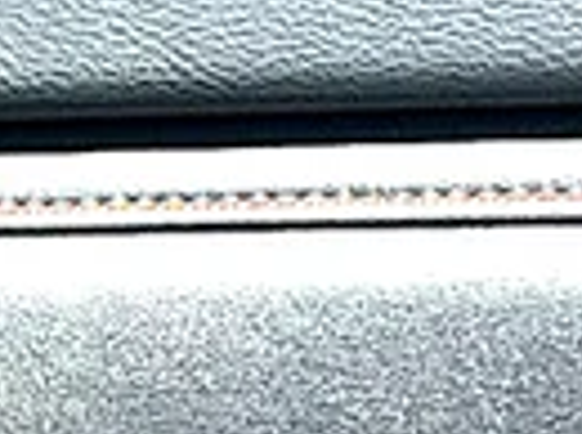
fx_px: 4078
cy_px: 919
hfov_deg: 7.7
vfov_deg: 5.9
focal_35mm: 243
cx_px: -703
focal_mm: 6.86
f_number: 1.78
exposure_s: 1/1064
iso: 80
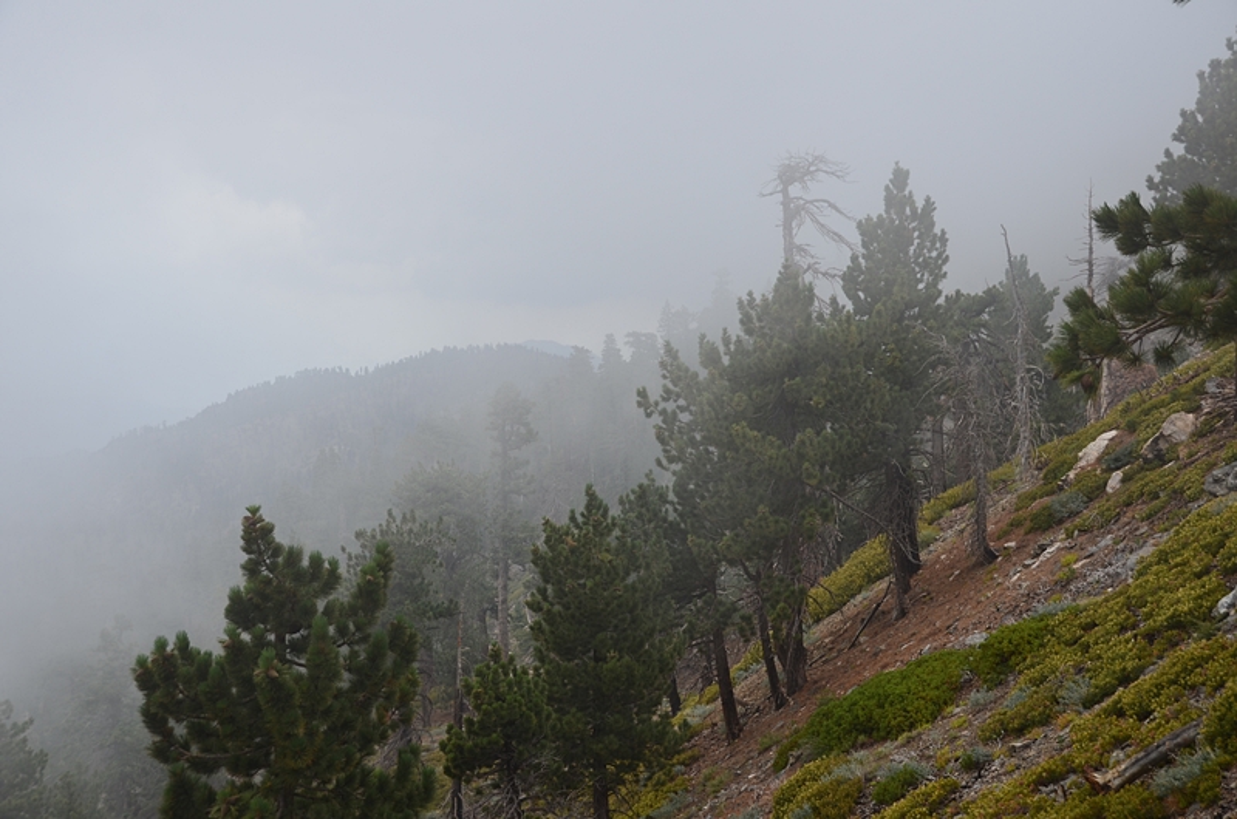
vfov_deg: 25.0
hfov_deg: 36.9
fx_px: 1852
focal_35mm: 54
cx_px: 618
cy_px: 410
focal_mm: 36
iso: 100
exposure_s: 1/125
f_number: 7.1
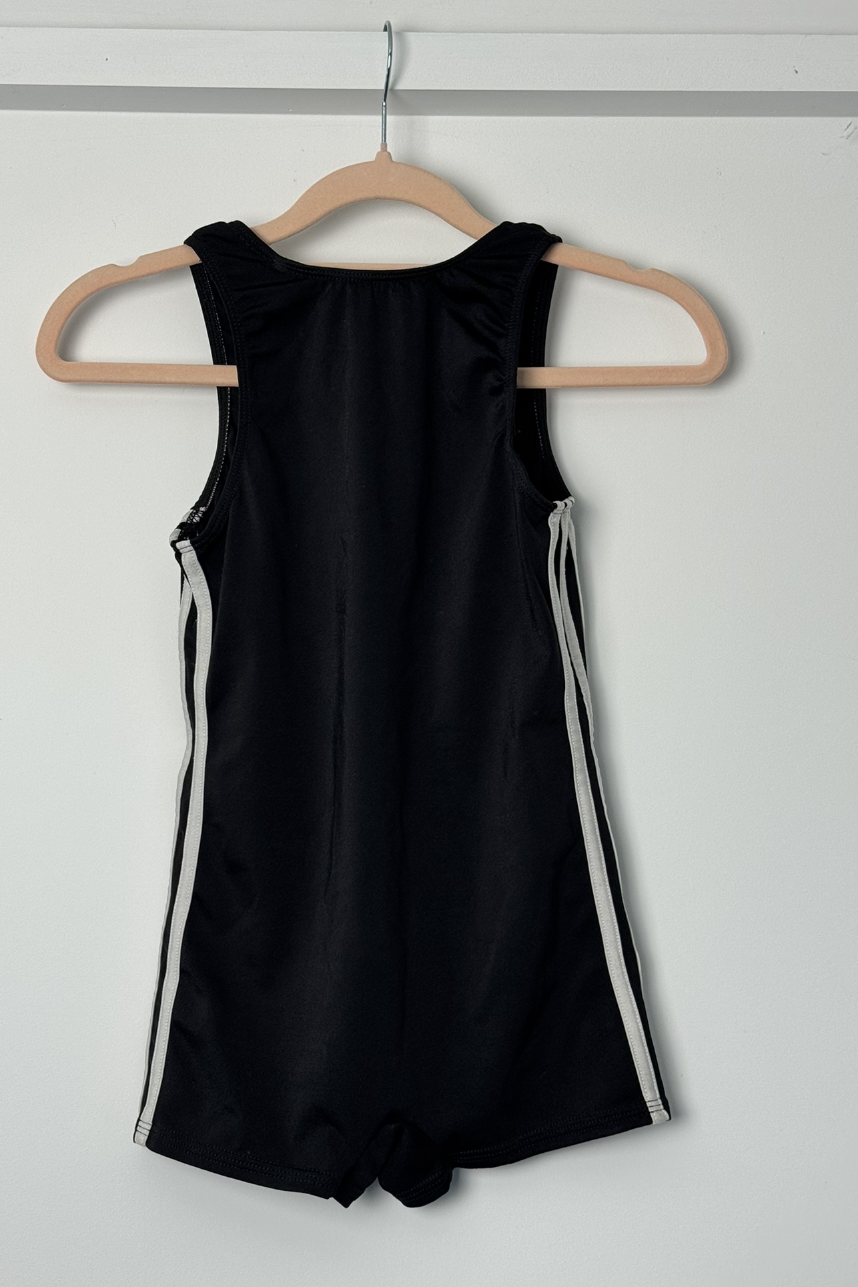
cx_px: 400
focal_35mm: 53
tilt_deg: +4.4
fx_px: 1895
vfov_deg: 37.5
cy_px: 661
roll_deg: +0.7
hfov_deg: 25.5
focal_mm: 6.76
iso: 80
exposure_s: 1/100
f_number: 1.78
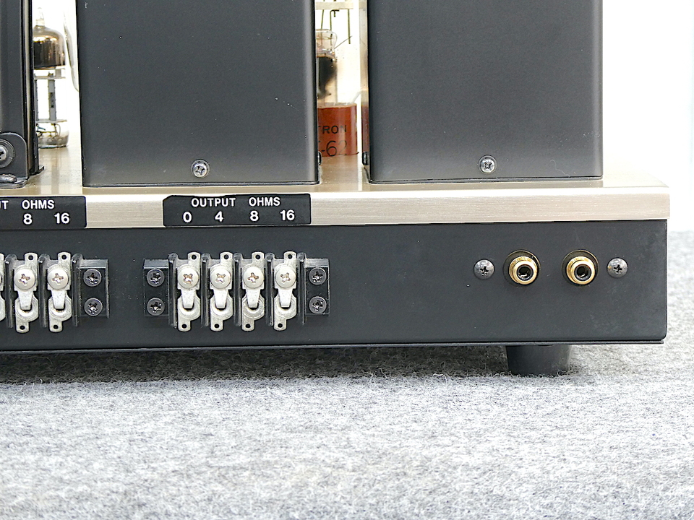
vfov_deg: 14.0
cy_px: 260
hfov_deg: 18.5
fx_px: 2125
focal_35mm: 106
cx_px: 347
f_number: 5.1
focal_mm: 19
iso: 200
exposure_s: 1/6
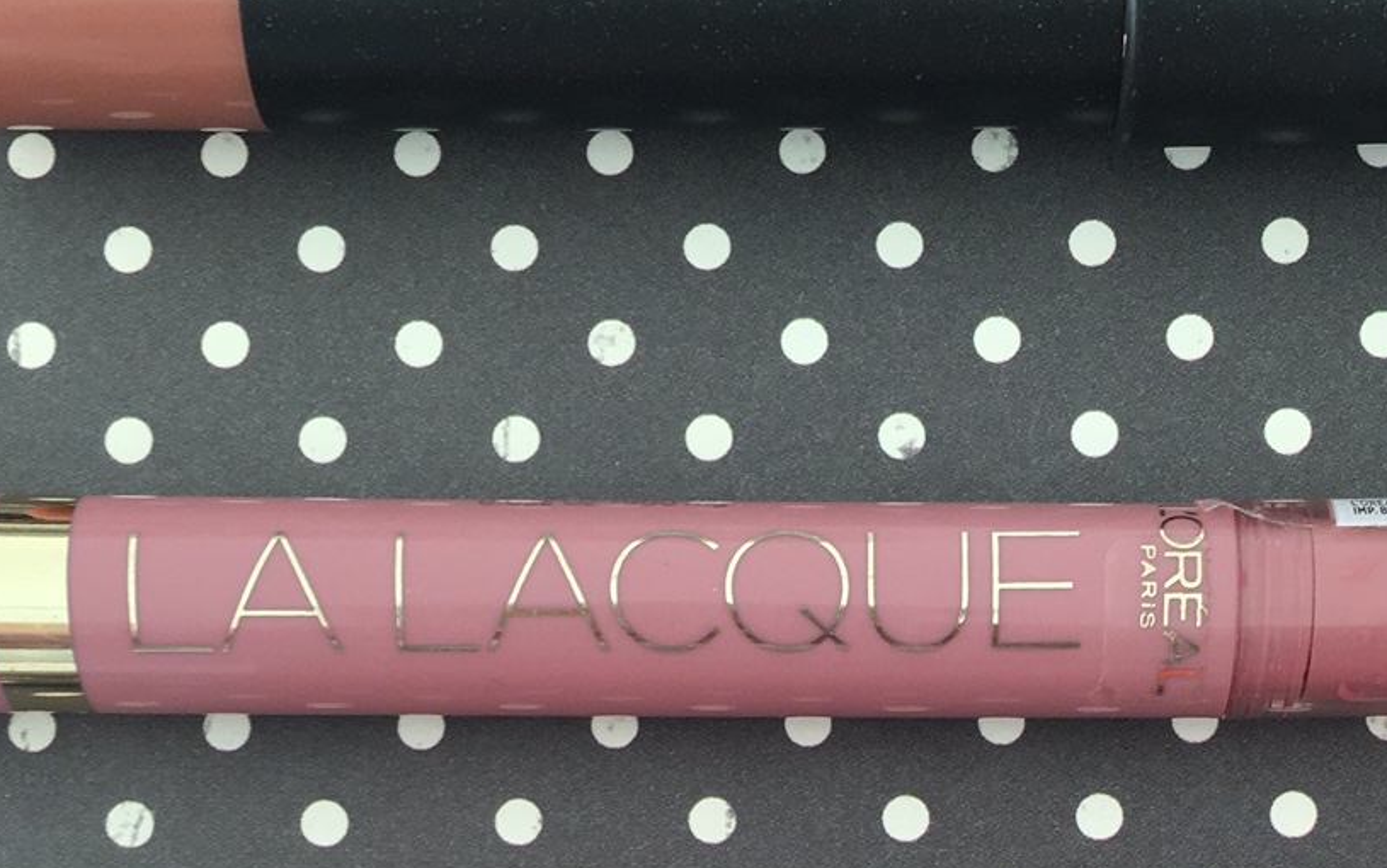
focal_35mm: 76
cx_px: 815
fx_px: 2874
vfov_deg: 15.7
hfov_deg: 27.1
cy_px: 1326
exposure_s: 1/30
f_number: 2.2
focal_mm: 4.15
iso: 32
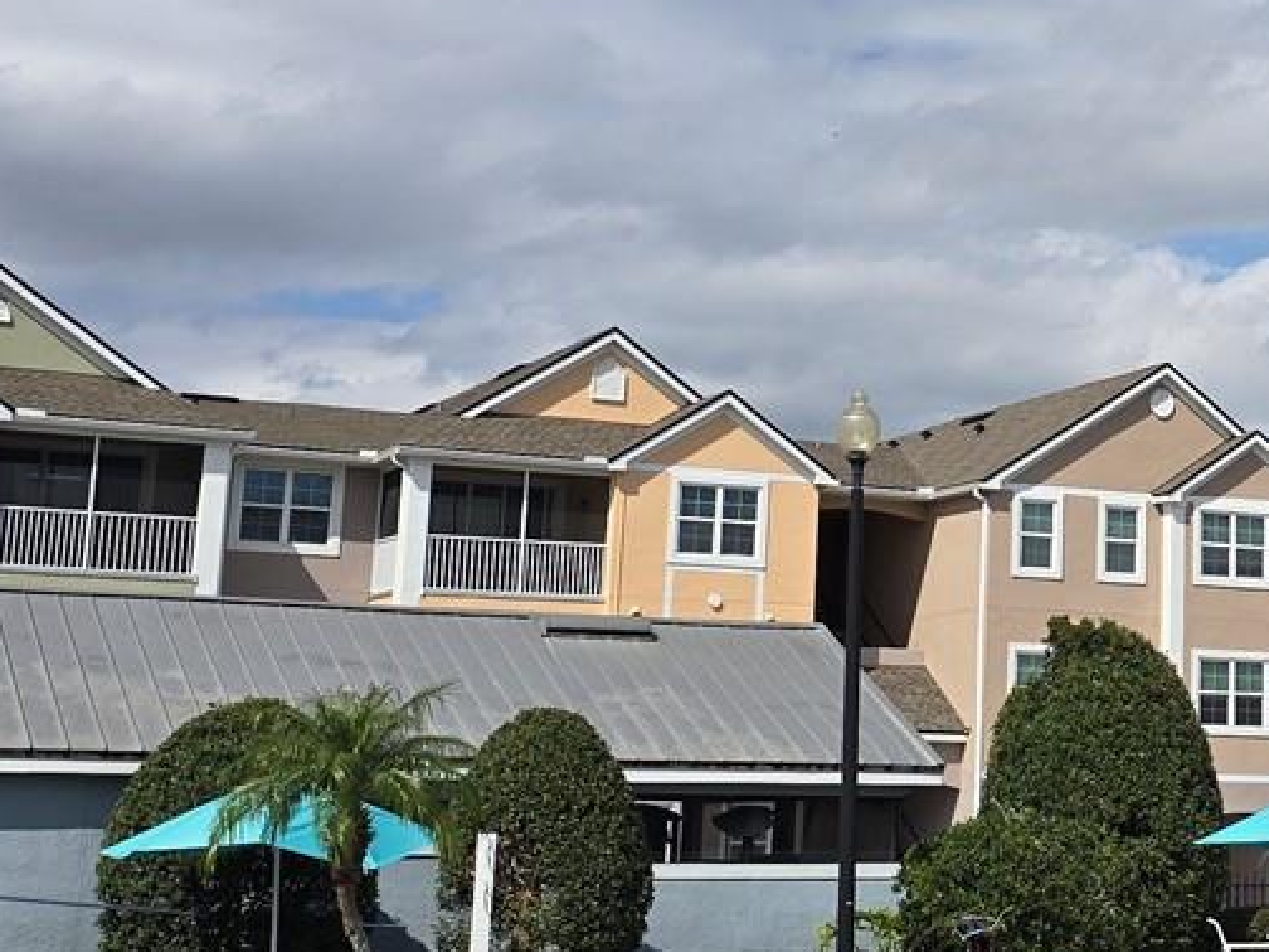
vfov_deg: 20.1
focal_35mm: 73
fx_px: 2676
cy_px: 302
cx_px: 1266
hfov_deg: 25.4
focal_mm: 6.3
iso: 12
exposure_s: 1/1632
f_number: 1.7
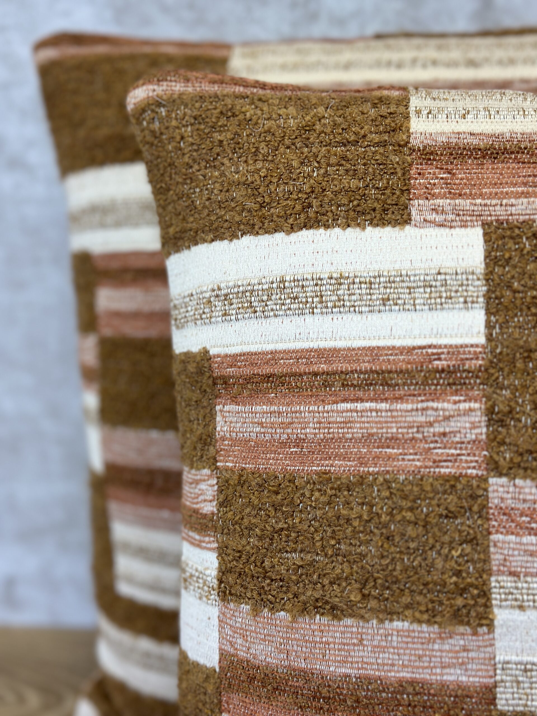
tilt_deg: -20.4
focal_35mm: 48
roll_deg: +2.9
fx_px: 993
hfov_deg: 30.3
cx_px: 268
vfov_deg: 39.7
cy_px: 358
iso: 80
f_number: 1.78
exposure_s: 1/199
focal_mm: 6.86
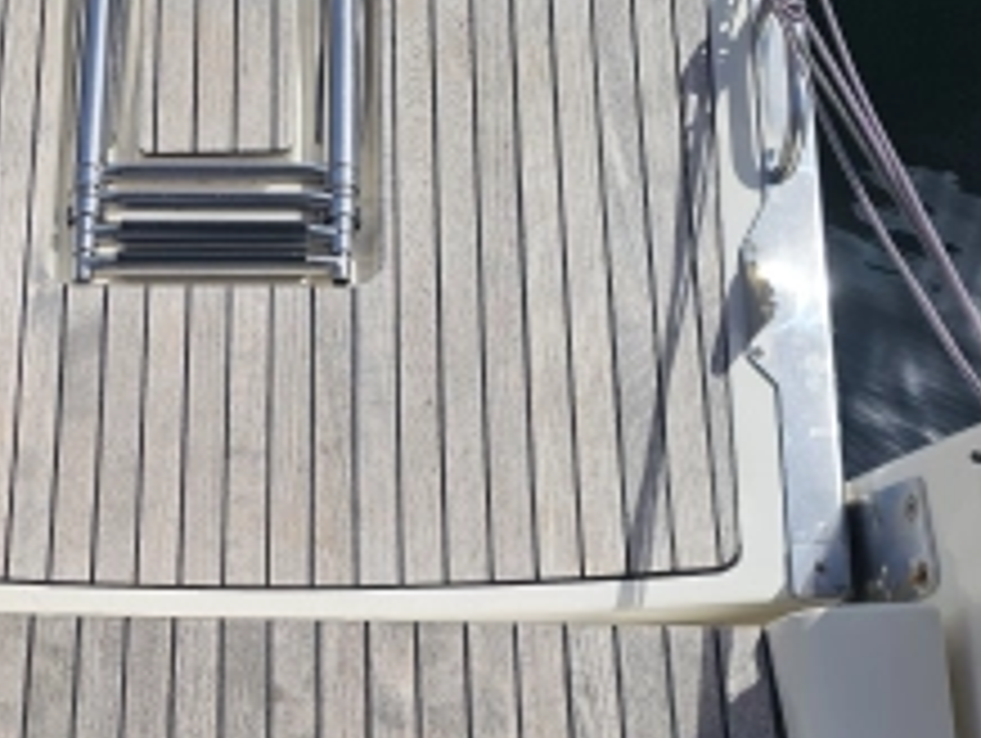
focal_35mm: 58
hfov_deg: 31.9
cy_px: 614
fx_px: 1646
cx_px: 140
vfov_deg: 24.8
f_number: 1.7
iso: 12
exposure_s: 1/1785
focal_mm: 6.3
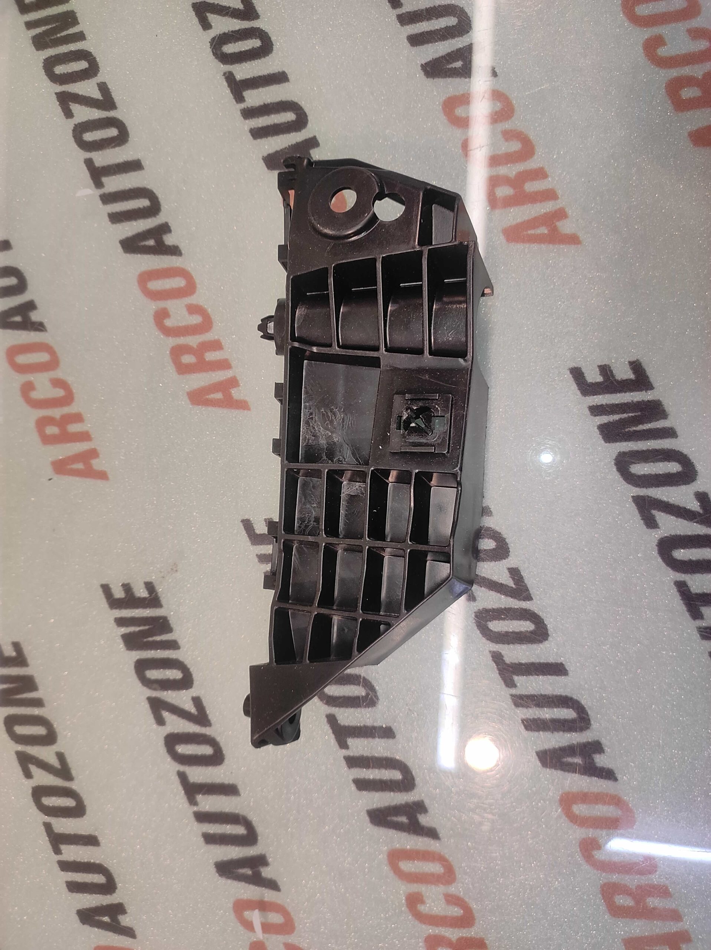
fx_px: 466
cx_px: 356
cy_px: 475
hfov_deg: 74.7
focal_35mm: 17
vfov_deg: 91.1
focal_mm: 4.74
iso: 136
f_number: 1.79
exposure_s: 1/50
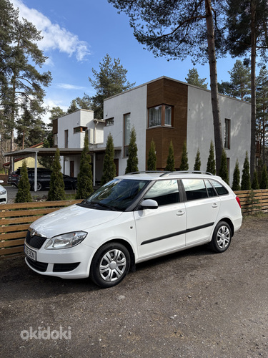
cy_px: 179
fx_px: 268
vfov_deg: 67.3
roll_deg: -0.9
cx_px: 134
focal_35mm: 26
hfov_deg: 53.1
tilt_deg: +0.2
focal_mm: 5.96
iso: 50
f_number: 1.6
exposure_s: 1/2012
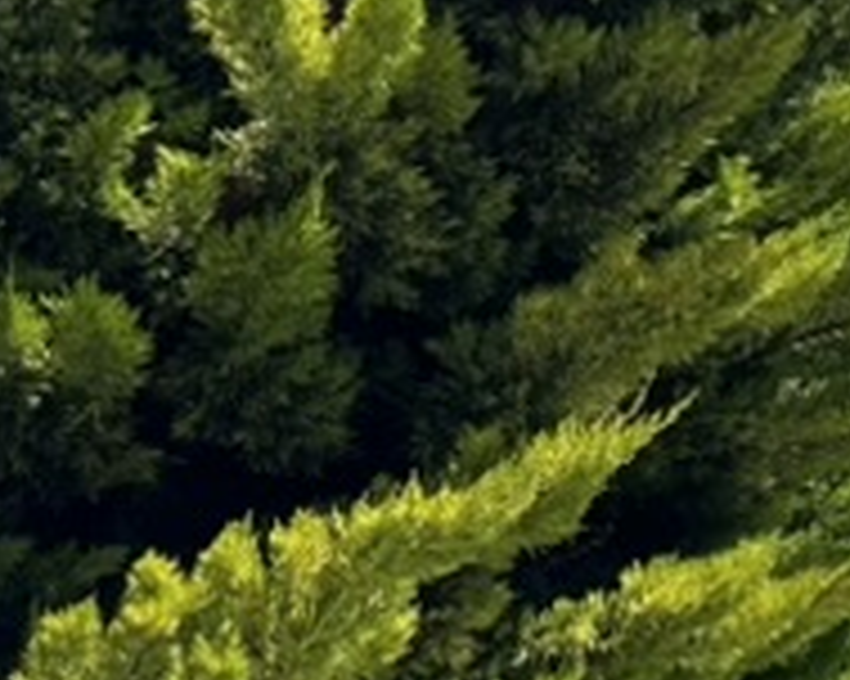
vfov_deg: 12.1
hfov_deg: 12.2
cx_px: 2028
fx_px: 3193
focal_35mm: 127
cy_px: 473
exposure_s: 1/5525
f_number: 1.78
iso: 80
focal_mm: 6.86
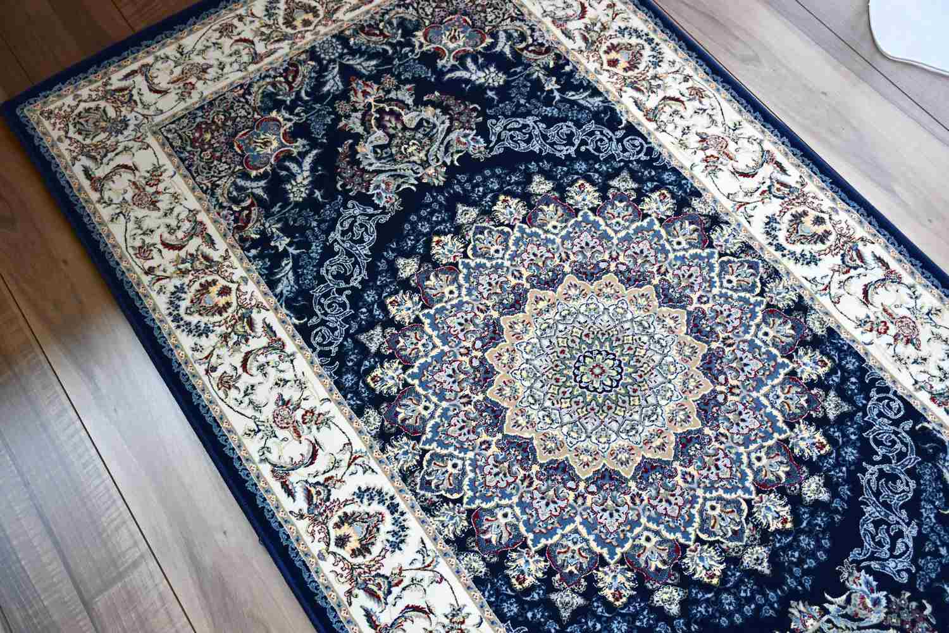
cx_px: 474
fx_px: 1028
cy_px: 316
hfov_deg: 49.6
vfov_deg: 34.2
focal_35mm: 39
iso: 800
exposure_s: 1/200
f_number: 3.8
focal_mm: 26
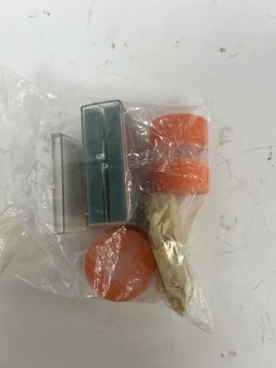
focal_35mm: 26
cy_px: 184
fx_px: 276
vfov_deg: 67.3
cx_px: 138
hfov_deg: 53.1
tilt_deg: -77.7
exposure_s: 1/120
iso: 50
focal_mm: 5.7
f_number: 1.5
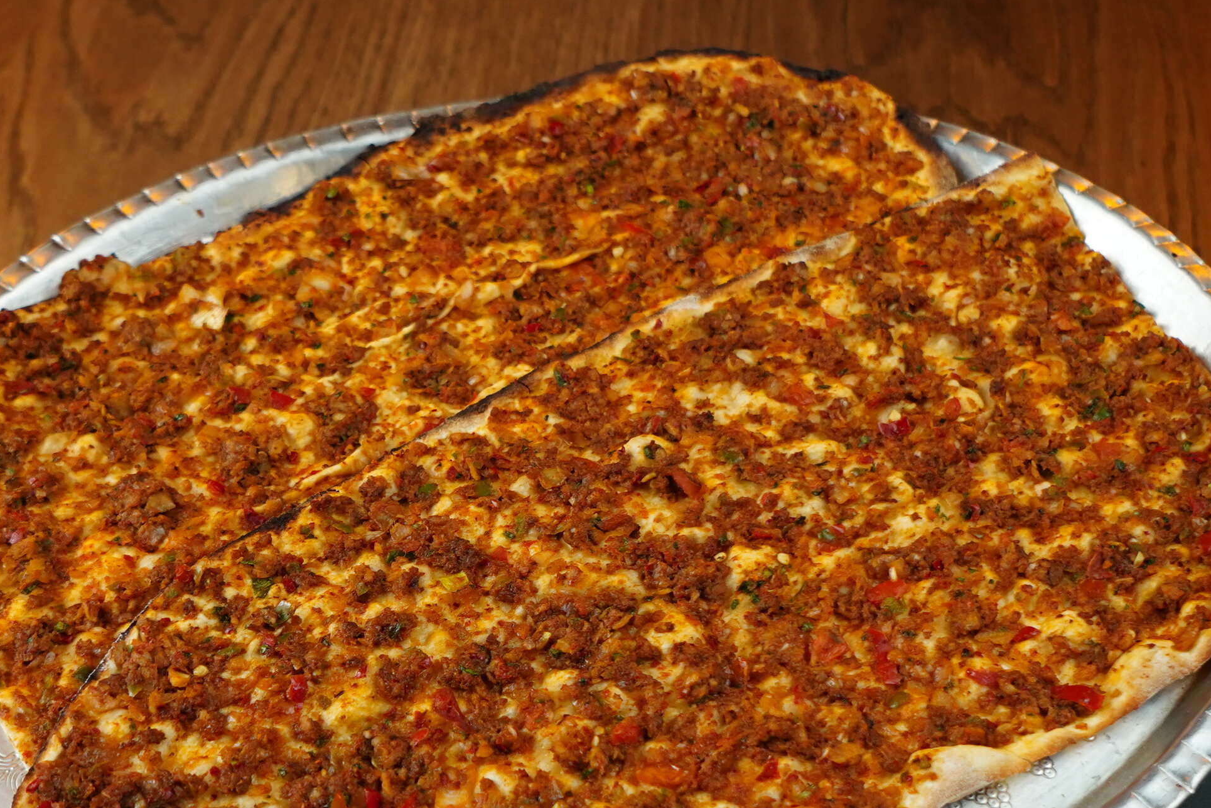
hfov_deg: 35.5
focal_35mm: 56
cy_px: 571
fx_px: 1884
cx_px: 476
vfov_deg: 24.0
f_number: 4
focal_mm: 24
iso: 800
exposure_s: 1/200
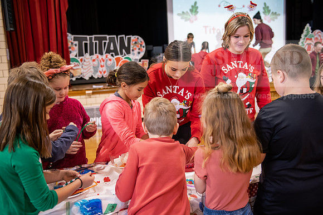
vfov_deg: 36.9
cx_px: 162
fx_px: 323
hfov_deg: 53.1
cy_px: 108
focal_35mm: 36
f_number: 3.2
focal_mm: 36
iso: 1250
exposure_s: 1/160
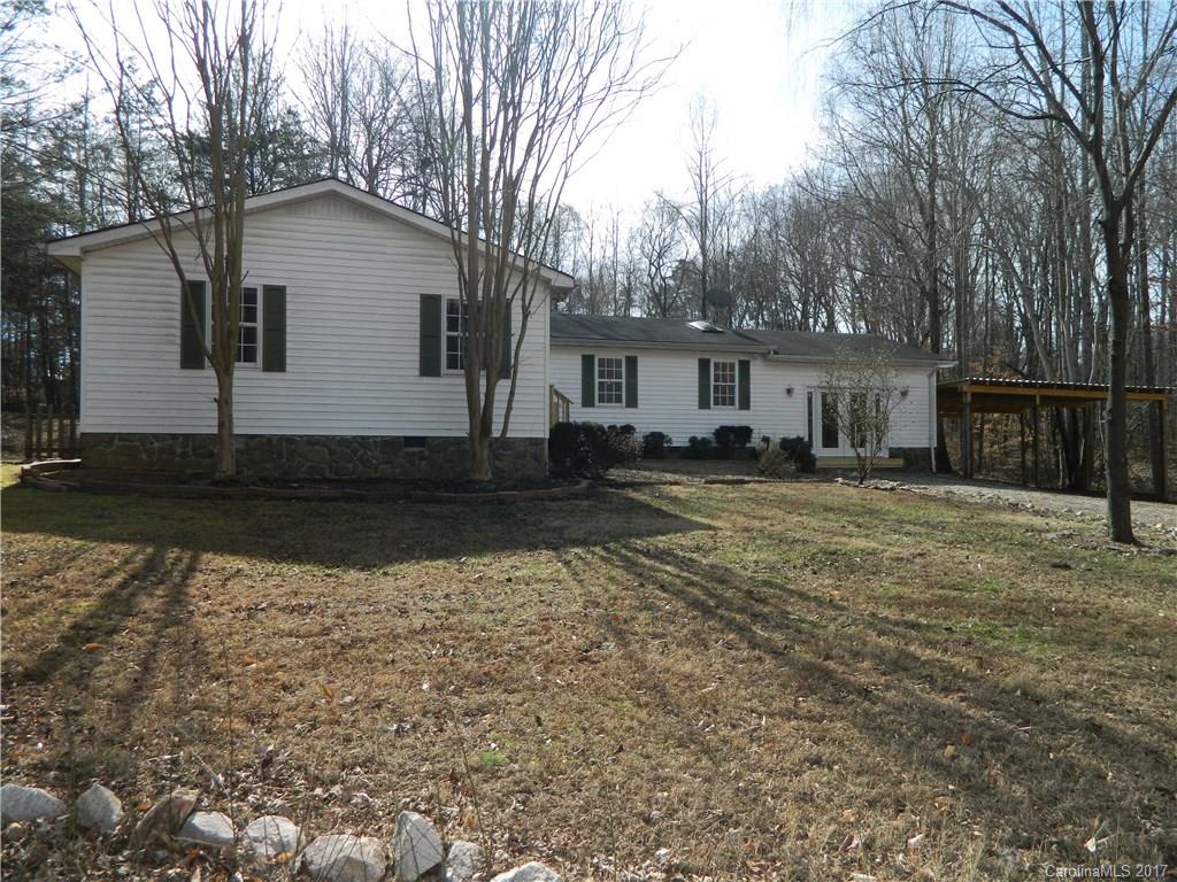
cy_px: 441
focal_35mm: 25
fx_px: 850
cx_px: 588
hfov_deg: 69.4
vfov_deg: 54.9
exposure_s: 1/1000
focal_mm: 4.5
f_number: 3.1
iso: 110
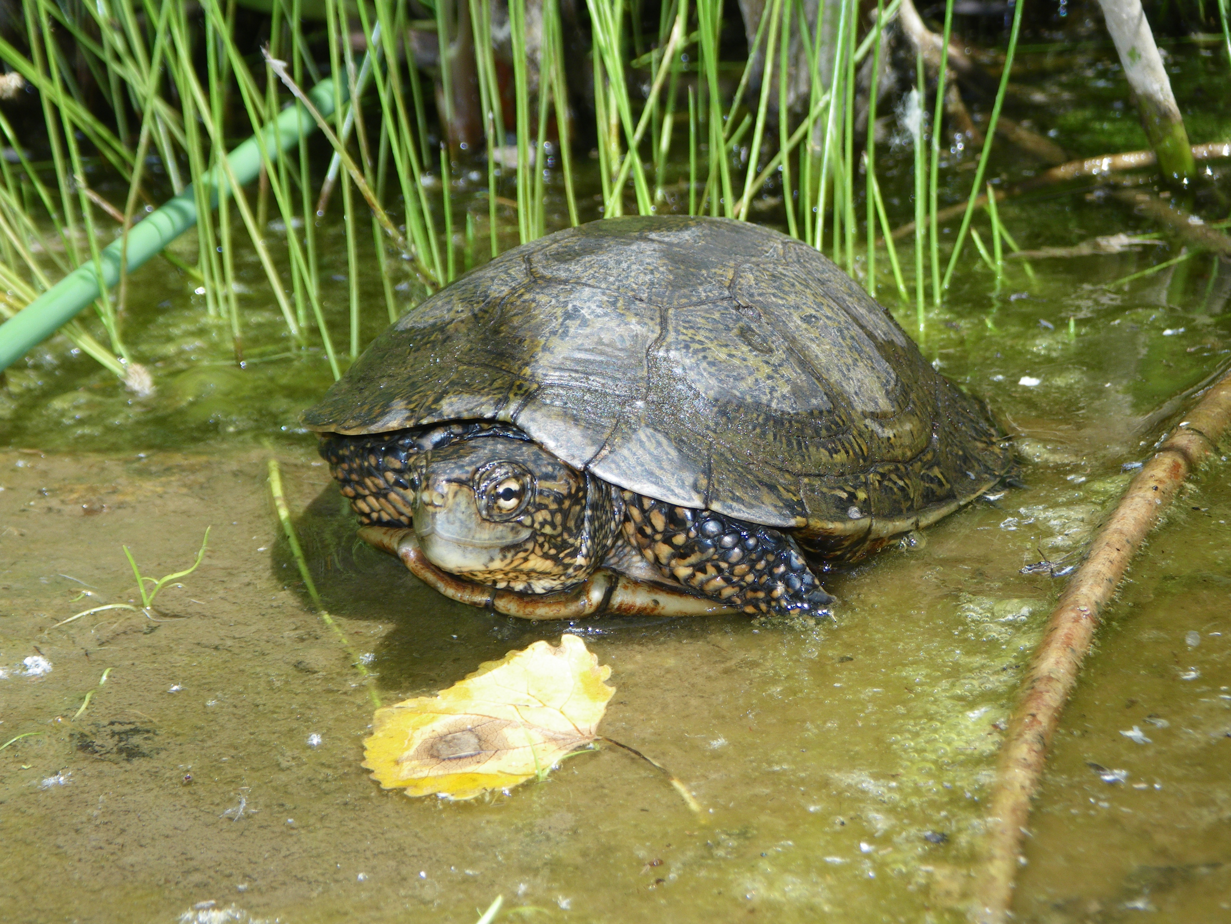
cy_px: 462
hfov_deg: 25.3
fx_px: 2738
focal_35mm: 77
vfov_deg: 19.1
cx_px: 616
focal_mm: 13.7
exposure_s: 1/200
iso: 50
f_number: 4.8
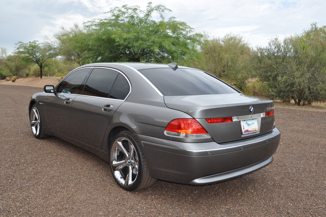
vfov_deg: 39.9
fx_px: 298
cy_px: 108
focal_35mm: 33
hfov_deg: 57.3
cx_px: 163
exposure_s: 1/200
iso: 200
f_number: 9
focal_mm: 22
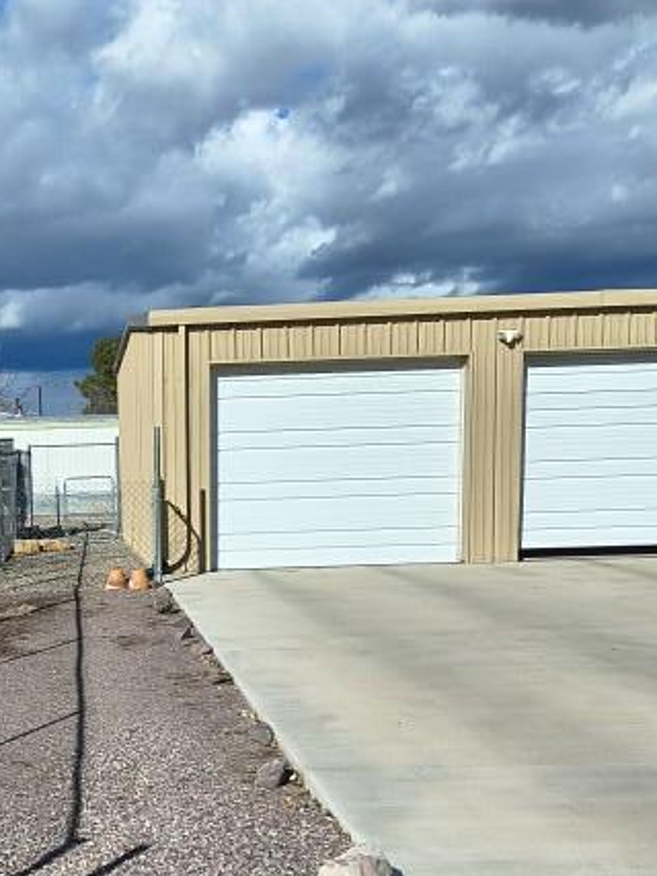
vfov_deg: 31.6
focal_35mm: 60
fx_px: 1519
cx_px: 21
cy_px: 667
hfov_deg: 23.5
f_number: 1.7
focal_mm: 4.68
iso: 100
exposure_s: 1/1909
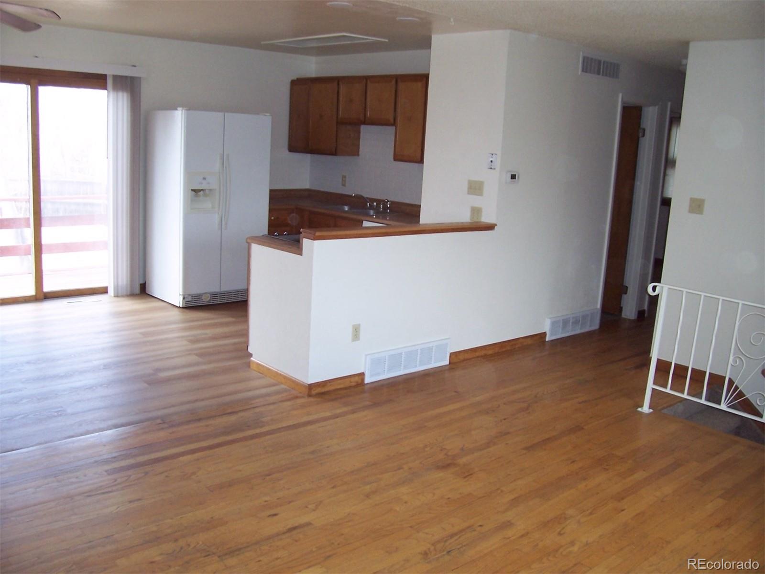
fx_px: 751
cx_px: 382
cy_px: 287
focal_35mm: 34
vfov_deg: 41.8
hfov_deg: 54.0
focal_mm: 5.6
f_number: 2.7
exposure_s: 1/60
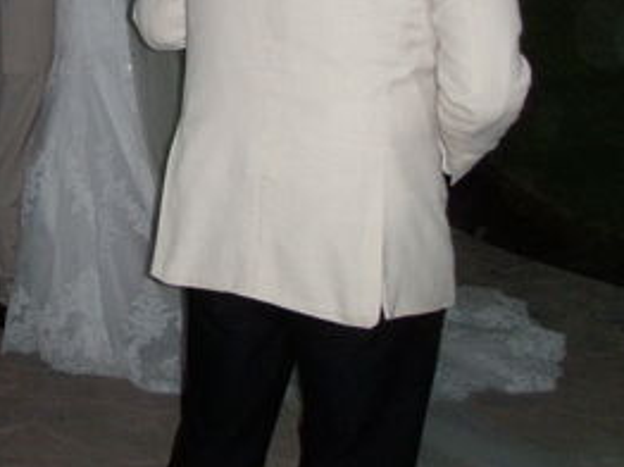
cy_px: -2
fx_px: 1675
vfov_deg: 15.6
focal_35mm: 93
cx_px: -62
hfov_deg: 20.2
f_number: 3.5
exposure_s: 1/30
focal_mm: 6.7
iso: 250
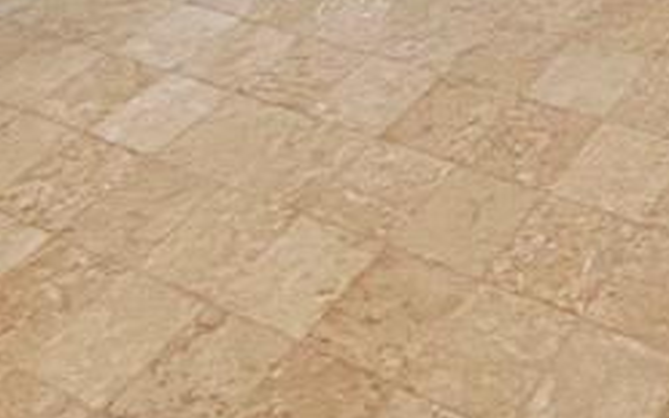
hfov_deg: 31.7
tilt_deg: -12.6
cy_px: -461
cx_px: 731
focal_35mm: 57
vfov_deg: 16.3
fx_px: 1039
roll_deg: +4.5
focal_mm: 1.57
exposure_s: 1/120
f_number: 1.8
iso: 160
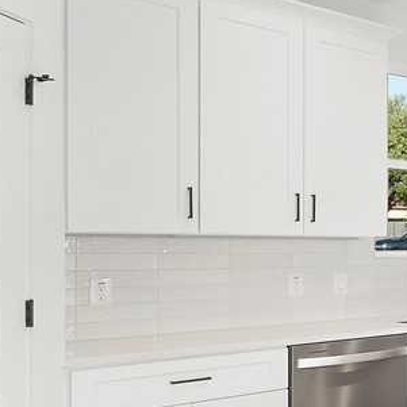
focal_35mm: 52
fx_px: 692
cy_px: 247
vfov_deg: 32.7
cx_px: 670
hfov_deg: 23.3
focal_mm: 17
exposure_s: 1/6
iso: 100
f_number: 10
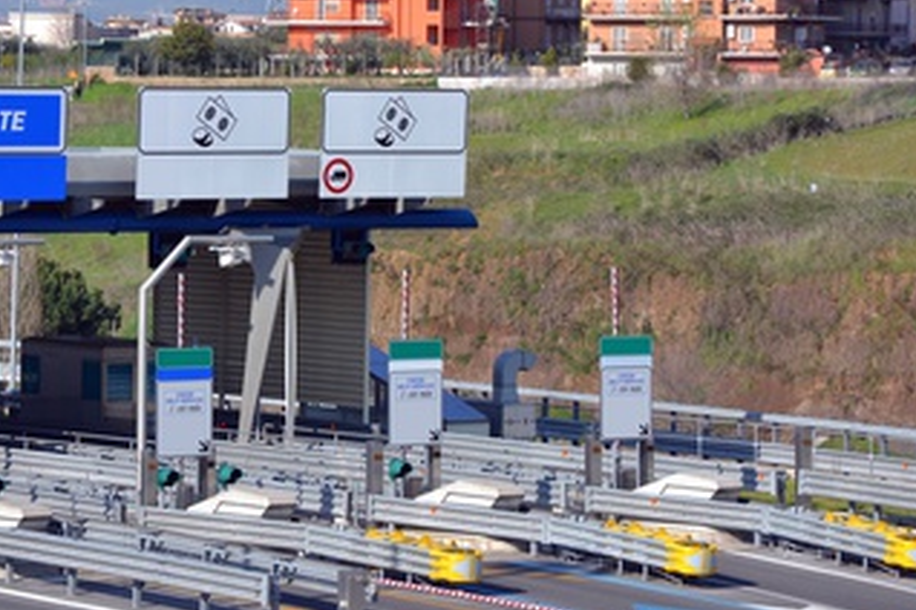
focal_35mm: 200
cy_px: 232
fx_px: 5088
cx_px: 320
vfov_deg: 6.9
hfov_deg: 10.3
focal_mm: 100
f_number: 8
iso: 100
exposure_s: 1/250
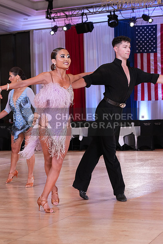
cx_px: 82
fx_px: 475
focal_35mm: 70
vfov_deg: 28.8
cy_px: 122
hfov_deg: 19.5
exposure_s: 1/200
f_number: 5.6
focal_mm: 70
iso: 2500
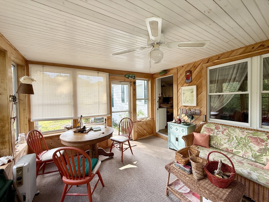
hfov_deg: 102.1
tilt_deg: -1.0
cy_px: 101
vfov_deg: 85.7
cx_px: 134
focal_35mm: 14
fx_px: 109
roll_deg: +0.4
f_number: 2.2
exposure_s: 1/158
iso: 50
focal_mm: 2.22
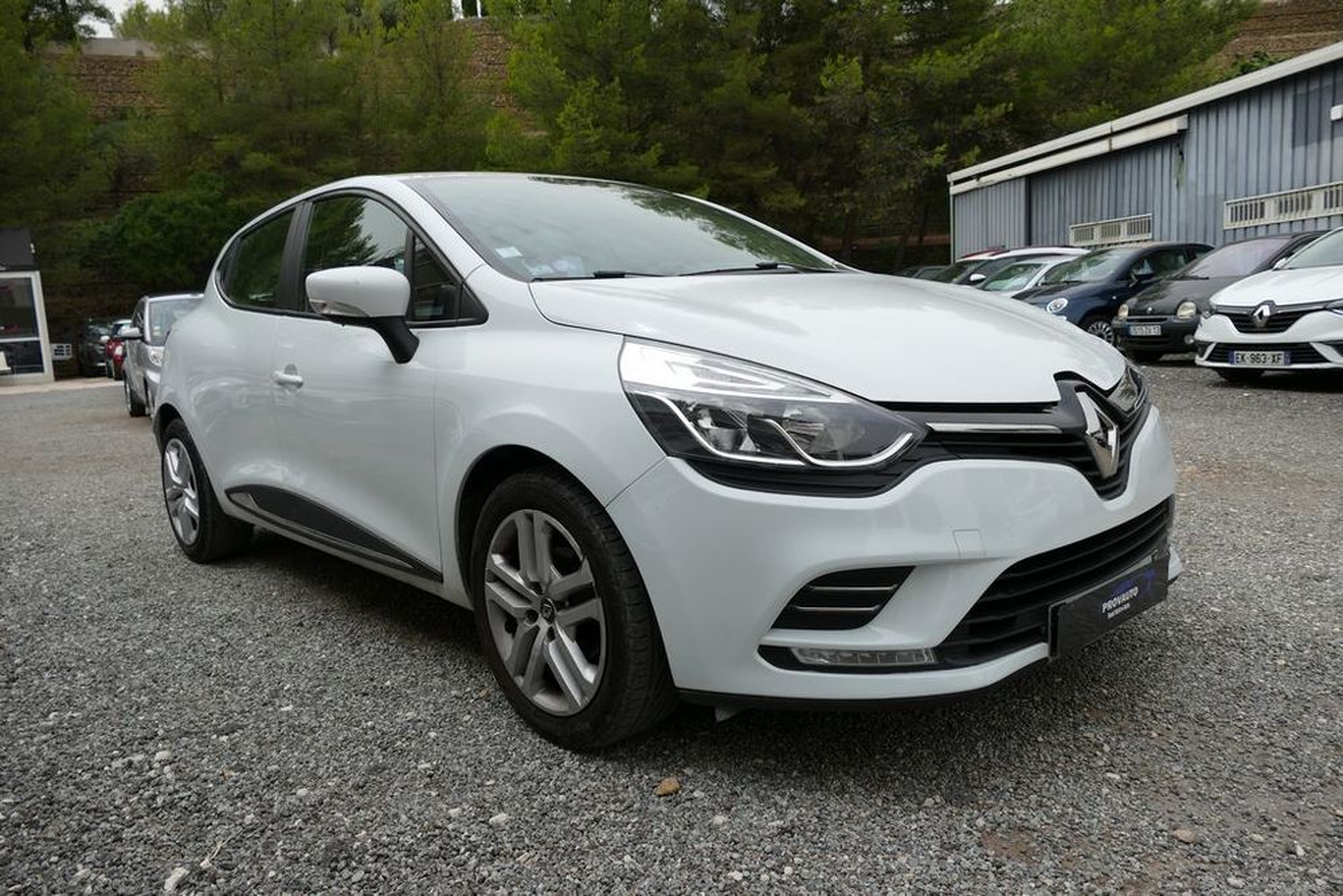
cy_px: 448
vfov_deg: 51.3
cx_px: 672
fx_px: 933
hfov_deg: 71.5
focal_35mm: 25
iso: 125
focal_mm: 9.12
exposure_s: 1/1600
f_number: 2.8
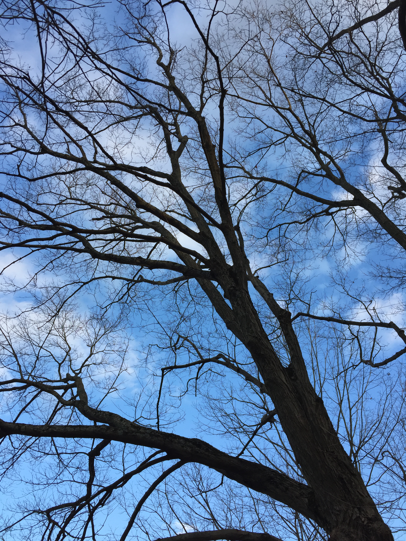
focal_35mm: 29
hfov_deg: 48.2
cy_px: 270
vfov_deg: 61.7
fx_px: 454
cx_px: 203
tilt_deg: +51.8
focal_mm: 4.15
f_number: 2.2
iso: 32
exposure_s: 1/434
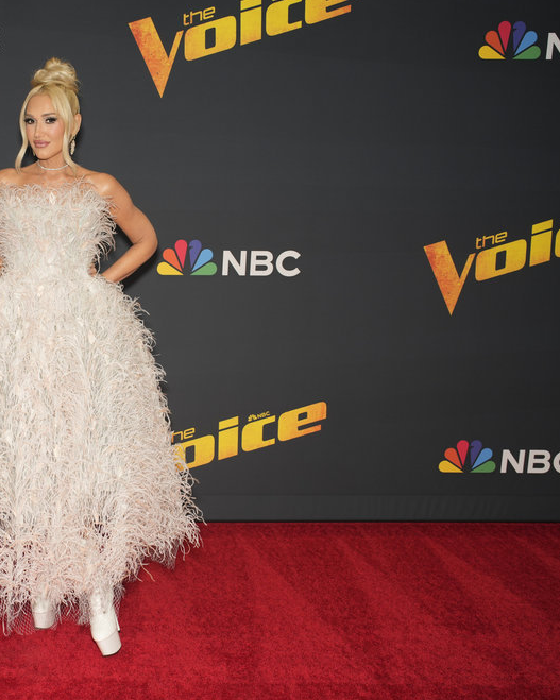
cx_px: 62
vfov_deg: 39.5
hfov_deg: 30.7
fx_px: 974
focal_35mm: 47
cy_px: 350
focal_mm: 33
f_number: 4
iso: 400
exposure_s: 1/200
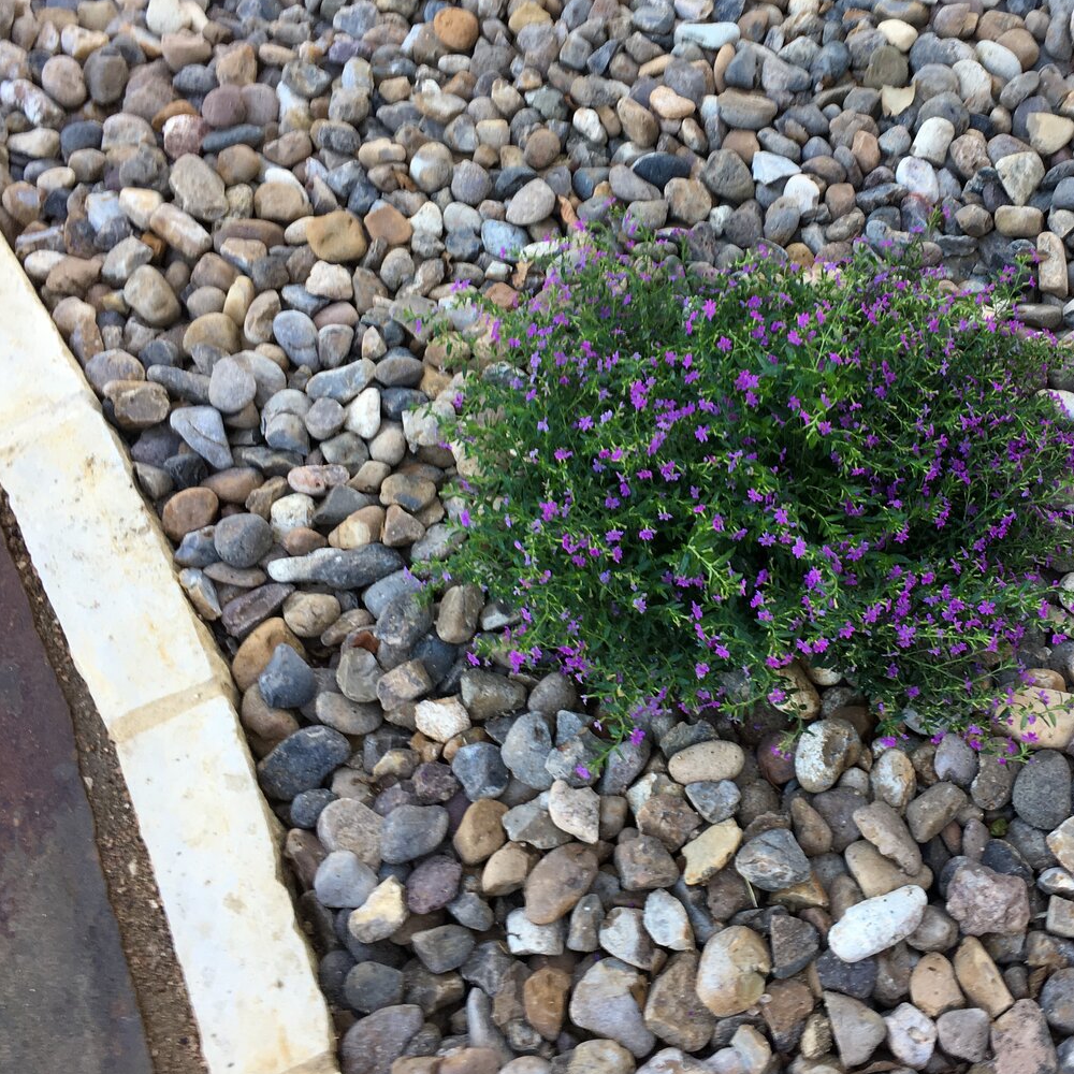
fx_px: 1439
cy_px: 450
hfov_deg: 40.4
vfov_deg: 40.8
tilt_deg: -60.2
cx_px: 720
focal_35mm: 41
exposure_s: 1/60
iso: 32
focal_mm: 4.15
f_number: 2.2
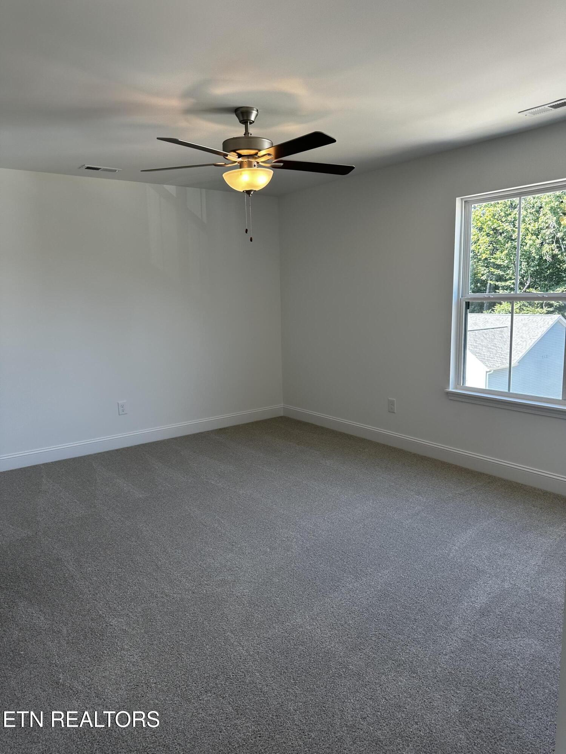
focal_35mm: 24
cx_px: 283
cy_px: 377
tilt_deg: -8.3
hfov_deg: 56.8
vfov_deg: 71.6
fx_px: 523
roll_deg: +1.5
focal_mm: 6.86
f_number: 1.78
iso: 80
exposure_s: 1/166
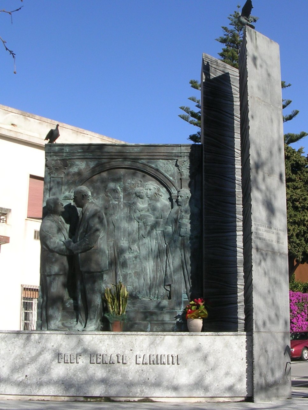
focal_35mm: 38
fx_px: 451
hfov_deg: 37.7
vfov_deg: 49.0
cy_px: 205
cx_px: 154
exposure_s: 1/290
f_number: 5.6
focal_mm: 5.8
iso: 50
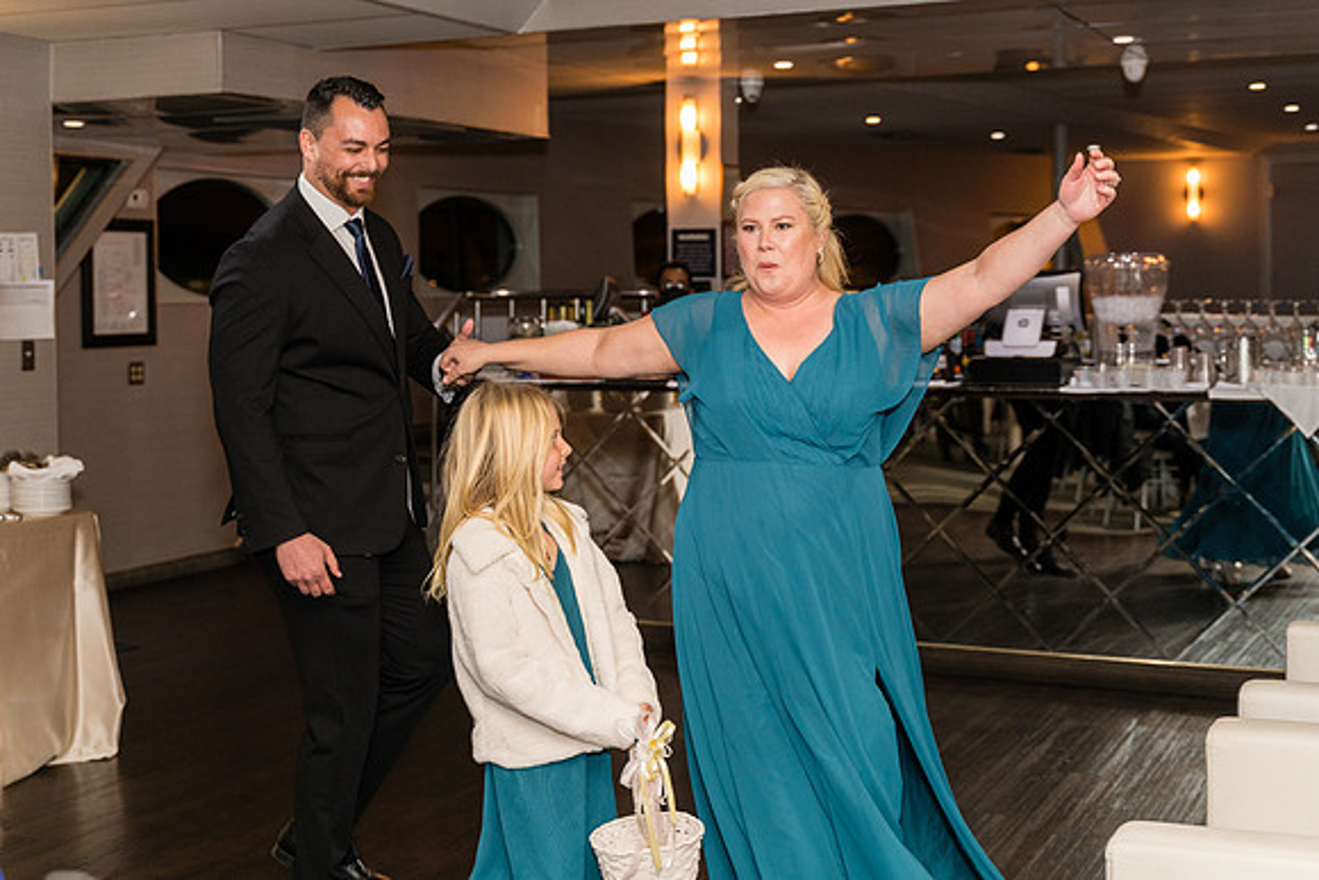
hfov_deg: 39.5
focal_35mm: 50
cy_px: 347
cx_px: 641
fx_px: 1838
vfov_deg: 26.9
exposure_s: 1/250
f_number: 2.8
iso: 1000
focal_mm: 41
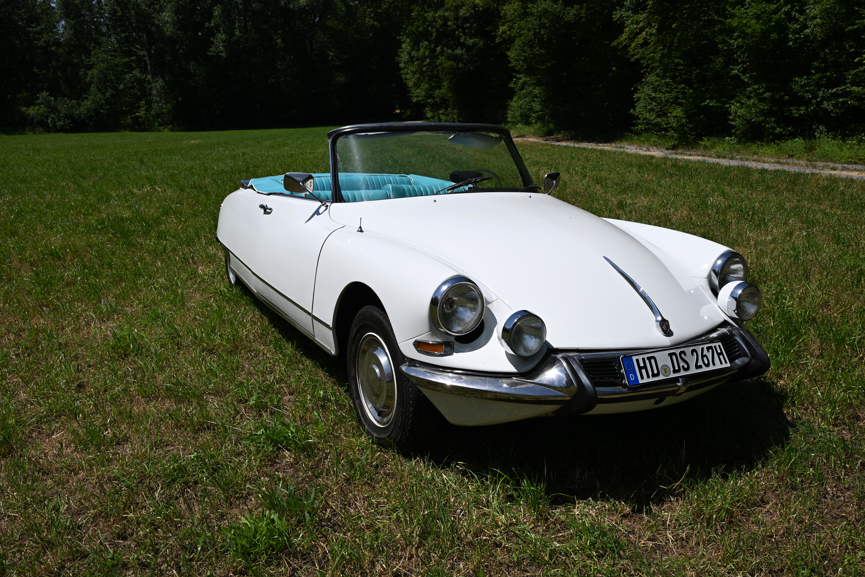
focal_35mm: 30
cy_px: 288
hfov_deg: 61.1
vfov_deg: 43.0
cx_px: 432
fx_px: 733
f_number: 10
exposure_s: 1/400
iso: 100
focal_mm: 30.5
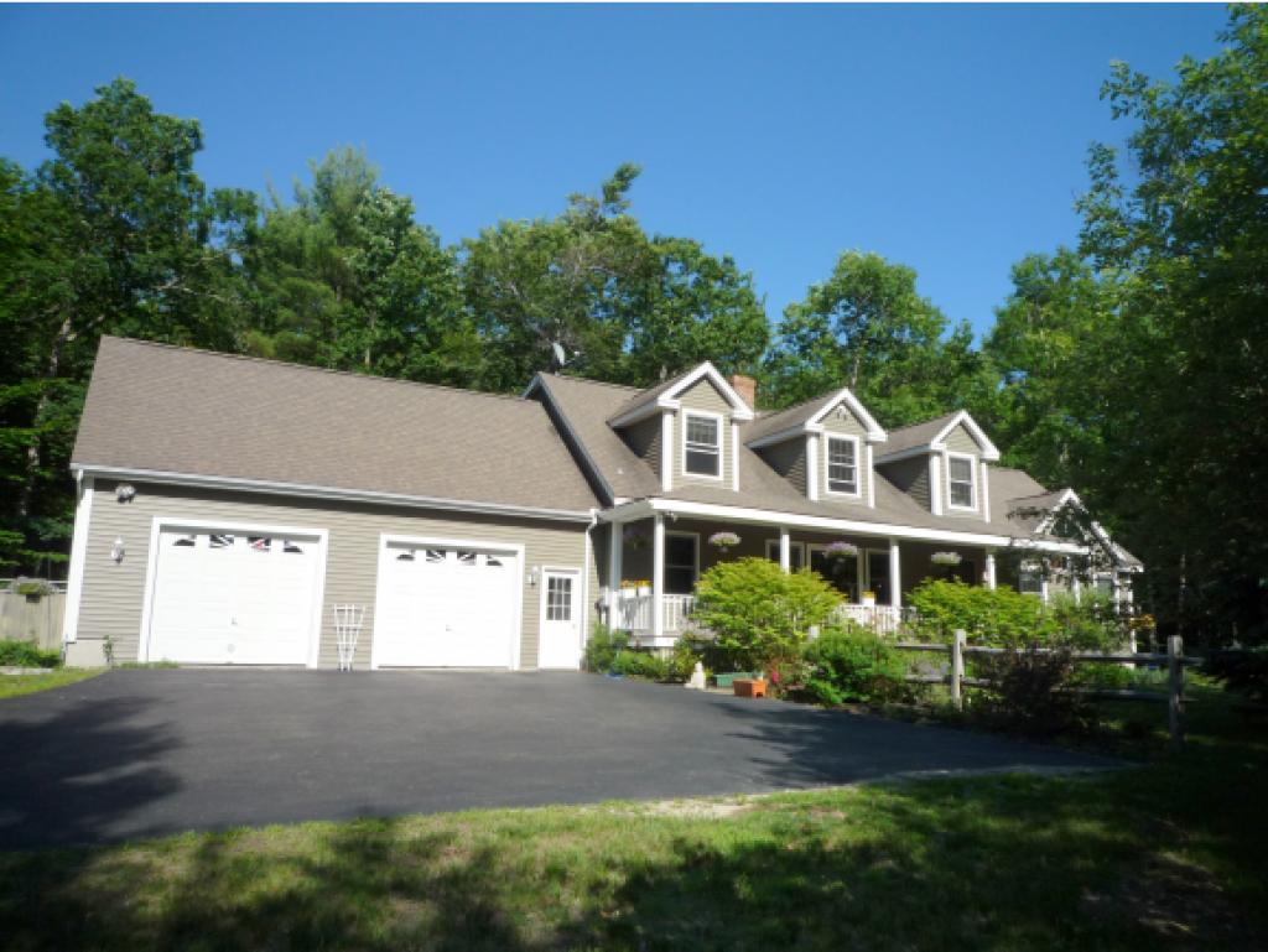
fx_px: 916
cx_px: 634
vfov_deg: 54.9
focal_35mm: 25
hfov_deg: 69.4
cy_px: 476
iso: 100
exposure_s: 1/800
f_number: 4
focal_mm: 4.4
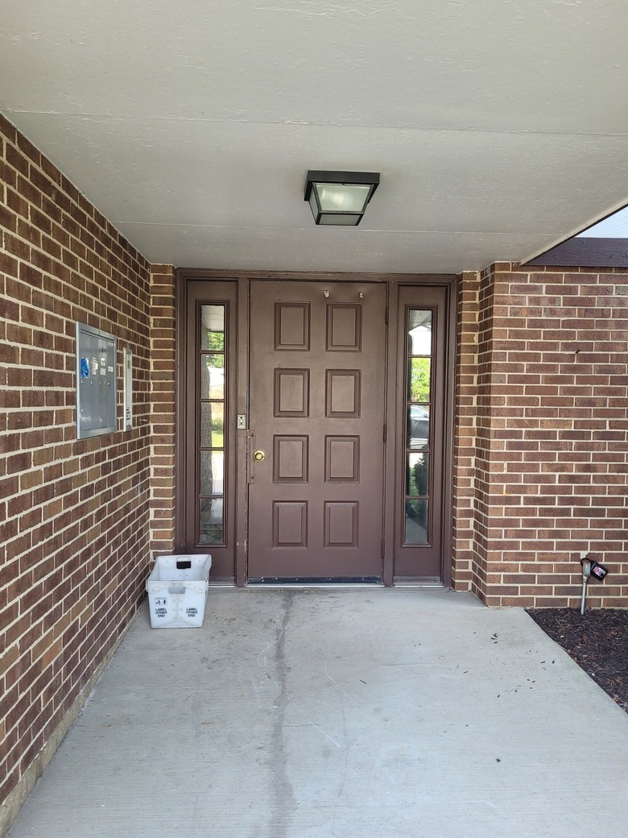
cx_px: 324
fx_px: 653
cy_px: 431
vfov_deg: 65.3
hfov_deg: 51.3
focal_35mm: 27
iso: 80
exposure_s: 1/120
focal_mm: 5.4
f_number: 1.8
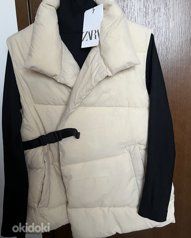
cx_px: 96
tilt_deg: -12.0
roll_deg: +3.2
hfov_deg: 51.6
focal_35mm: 28
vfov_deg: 62.2
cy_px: 115
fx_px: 198
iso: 400
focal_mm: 5.1
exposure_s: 1/60
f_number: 1.6
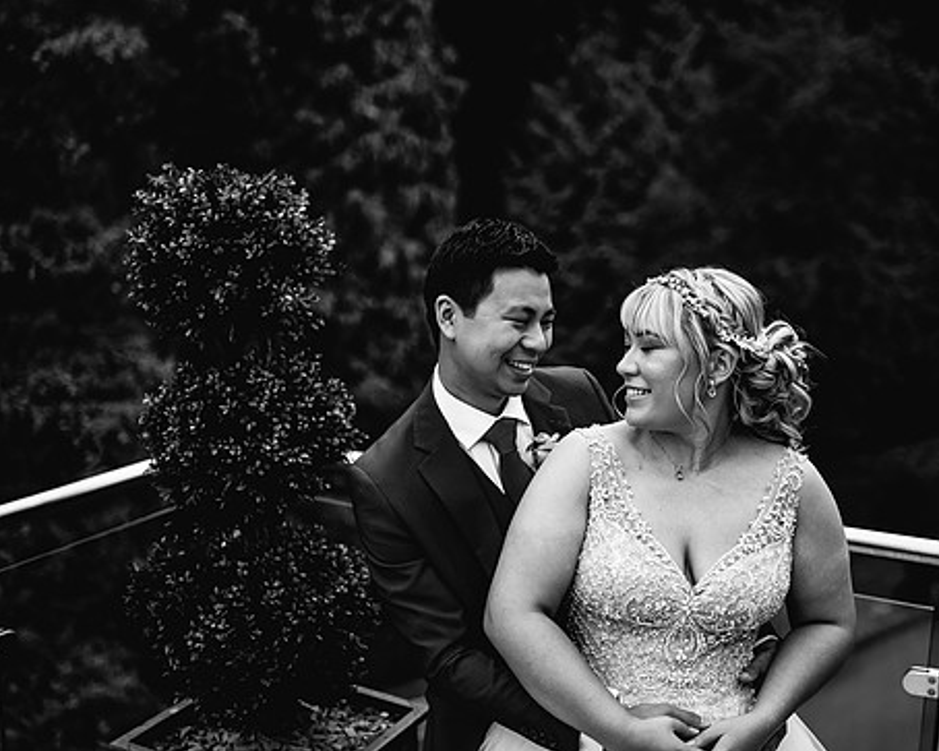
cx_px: 511
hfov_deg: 43.8
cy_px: 365
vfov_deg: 35.7
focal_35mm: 42
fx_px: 1167
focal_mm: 35
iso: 100
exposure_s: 1/250
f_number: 1.4
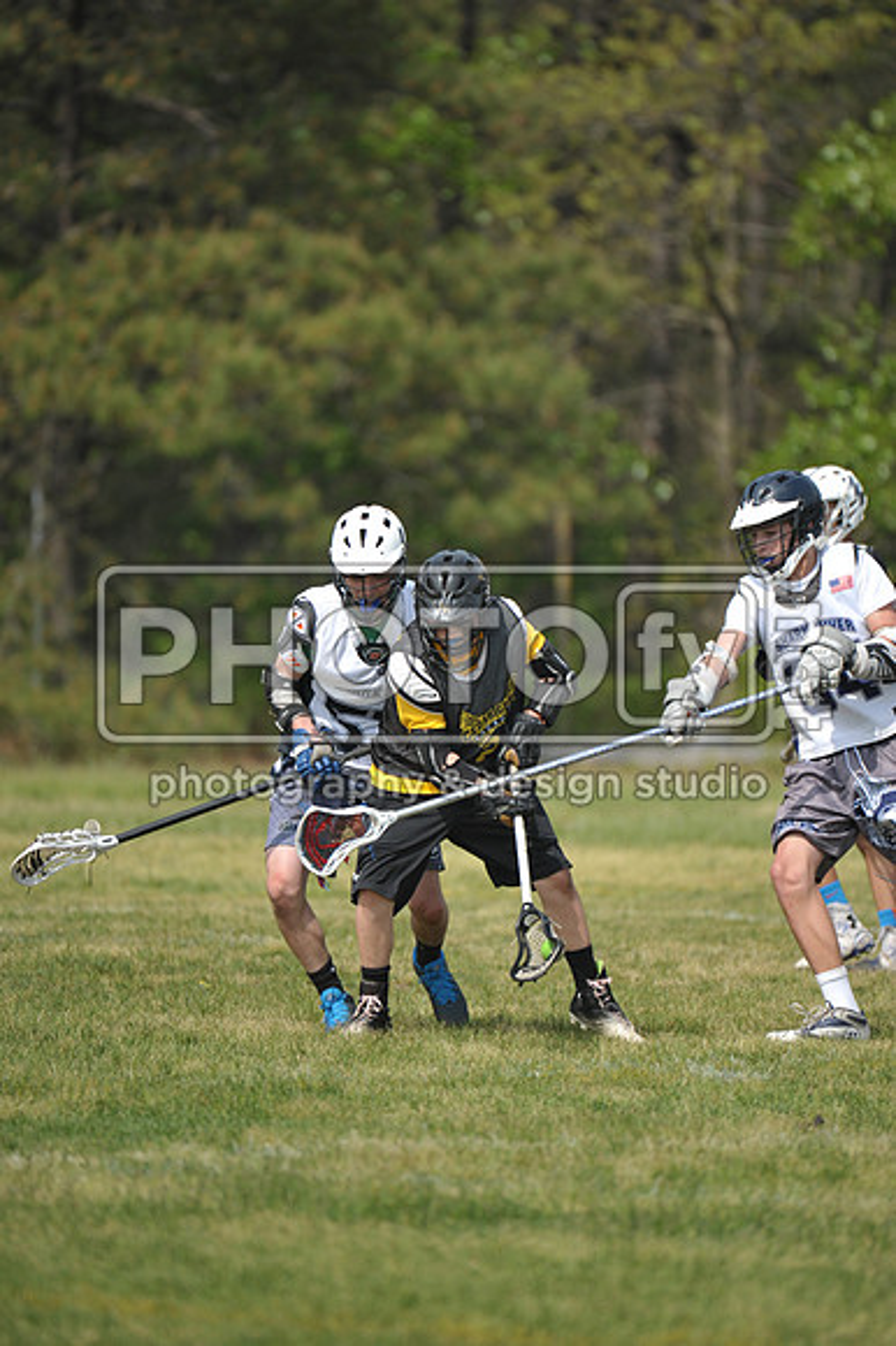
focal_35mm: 400
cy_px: 673
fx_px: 14950
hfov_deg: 3.4
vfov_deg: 5.2
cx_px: 448
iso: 640
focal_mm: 400
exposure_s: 1/3200
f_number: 4
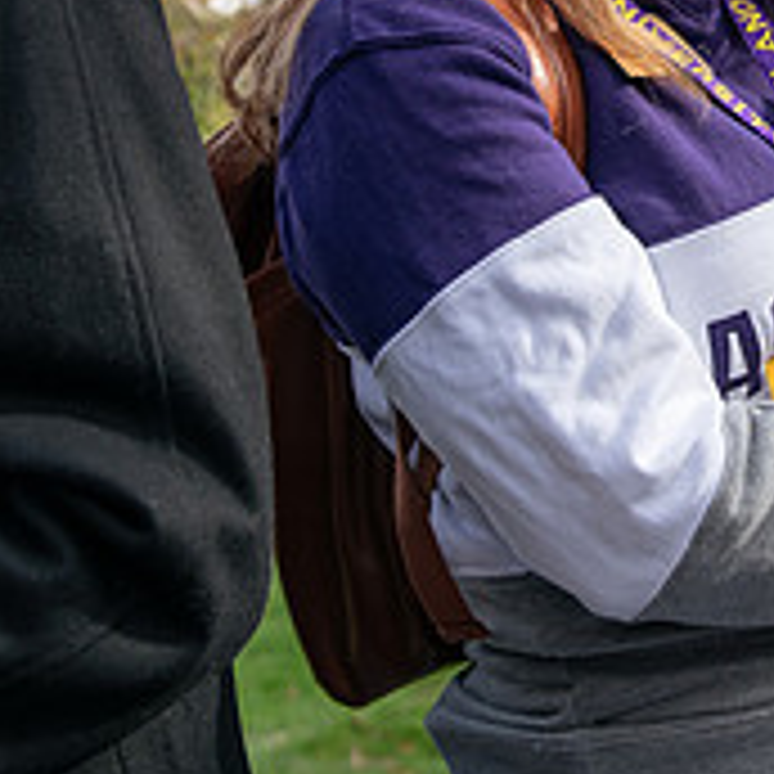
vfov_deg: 18.9
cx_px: 756
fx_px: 2251
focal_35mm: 89
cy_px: -25
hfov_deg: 19.0
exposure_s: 1/500
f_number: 4
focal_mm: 31
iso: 100
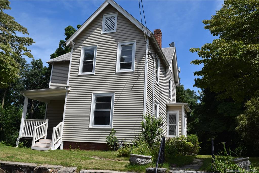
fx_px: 237
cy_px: 86
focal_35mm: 33
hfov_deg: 57.2
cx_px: 130
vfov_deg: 39.9
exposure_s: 1/400
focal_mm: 22
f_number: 10
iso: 200
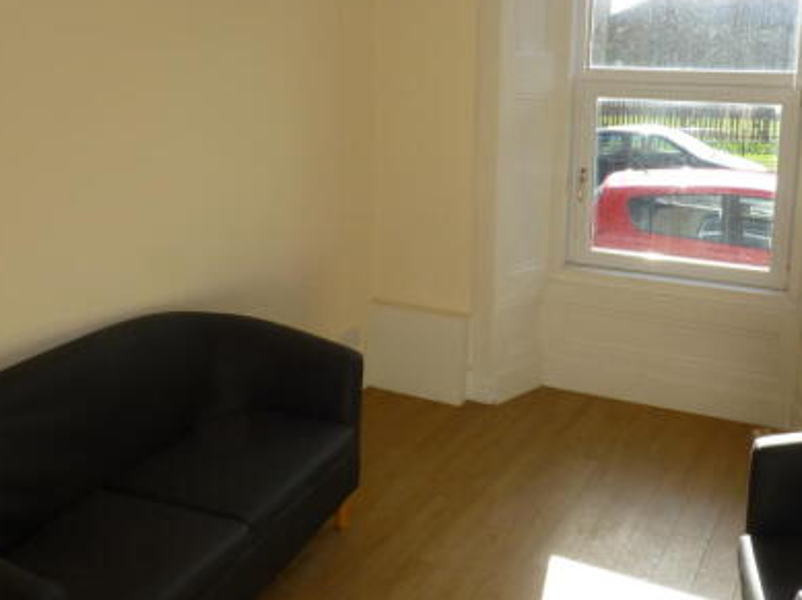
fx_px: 833
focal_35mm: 36
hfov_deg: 51.1
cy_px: 195
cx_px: 473
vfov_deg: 39.1
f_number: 5.6
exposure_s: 1/60
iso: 100
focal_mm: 4.3
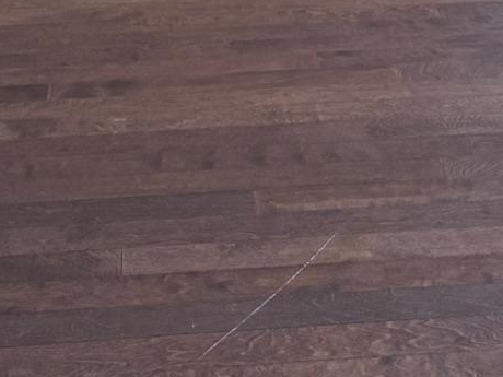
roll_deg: -1.4
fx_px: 1555
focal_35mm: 107
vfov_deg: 11.9
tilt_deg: -2.9
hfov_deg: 18.3
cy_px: -441
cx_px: 344
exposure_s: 1/60
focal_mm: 6.76
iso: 160
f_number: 1.78
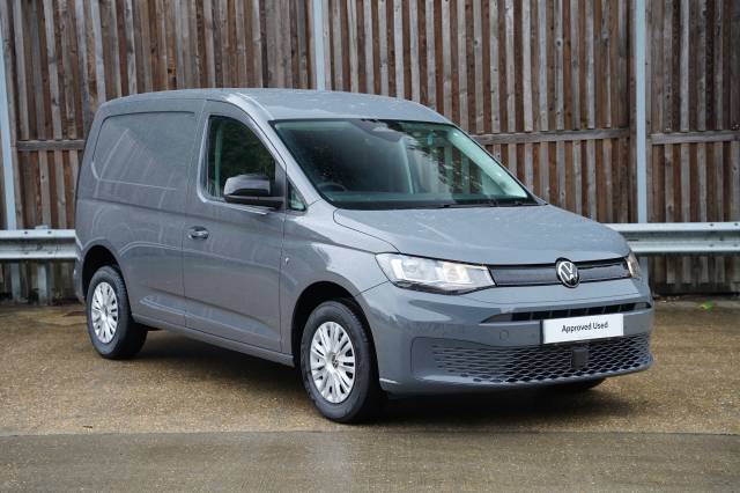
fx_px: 1257
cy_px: 246
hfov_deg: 32.8
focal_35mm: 61
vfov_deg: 22.2
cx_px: 370
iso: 800
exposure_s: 1/160
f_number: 4
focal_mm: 61.2
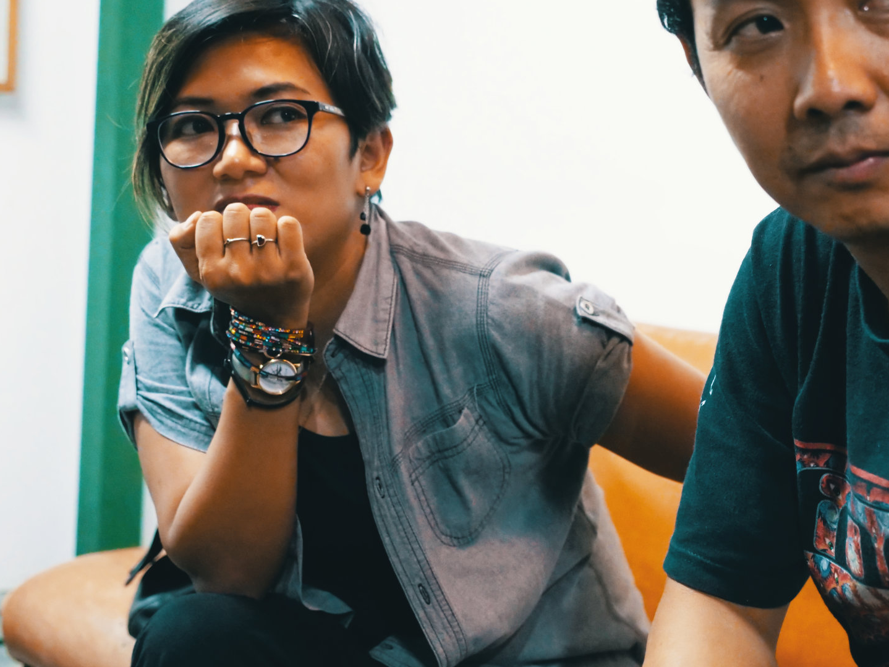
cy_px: 276
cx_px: 606
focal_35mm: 73
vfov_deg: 20.2
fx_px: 1875
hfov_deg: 26.5
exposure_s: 1/25
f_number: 2.8
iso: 3200
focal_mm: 25
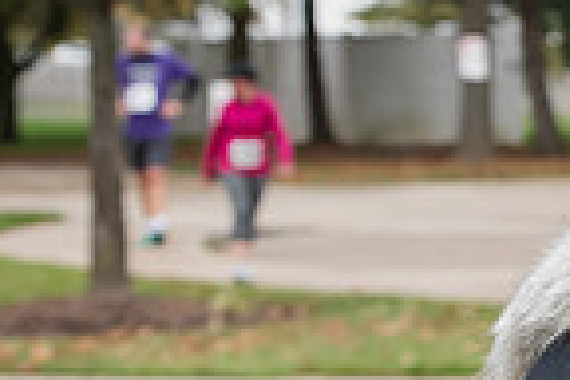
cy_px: 311
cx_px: 887
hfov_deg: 6.7
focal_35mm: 302
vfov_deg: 4.5
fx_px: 4781
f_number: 5.6
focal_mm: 75
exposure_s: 1/320
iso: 500
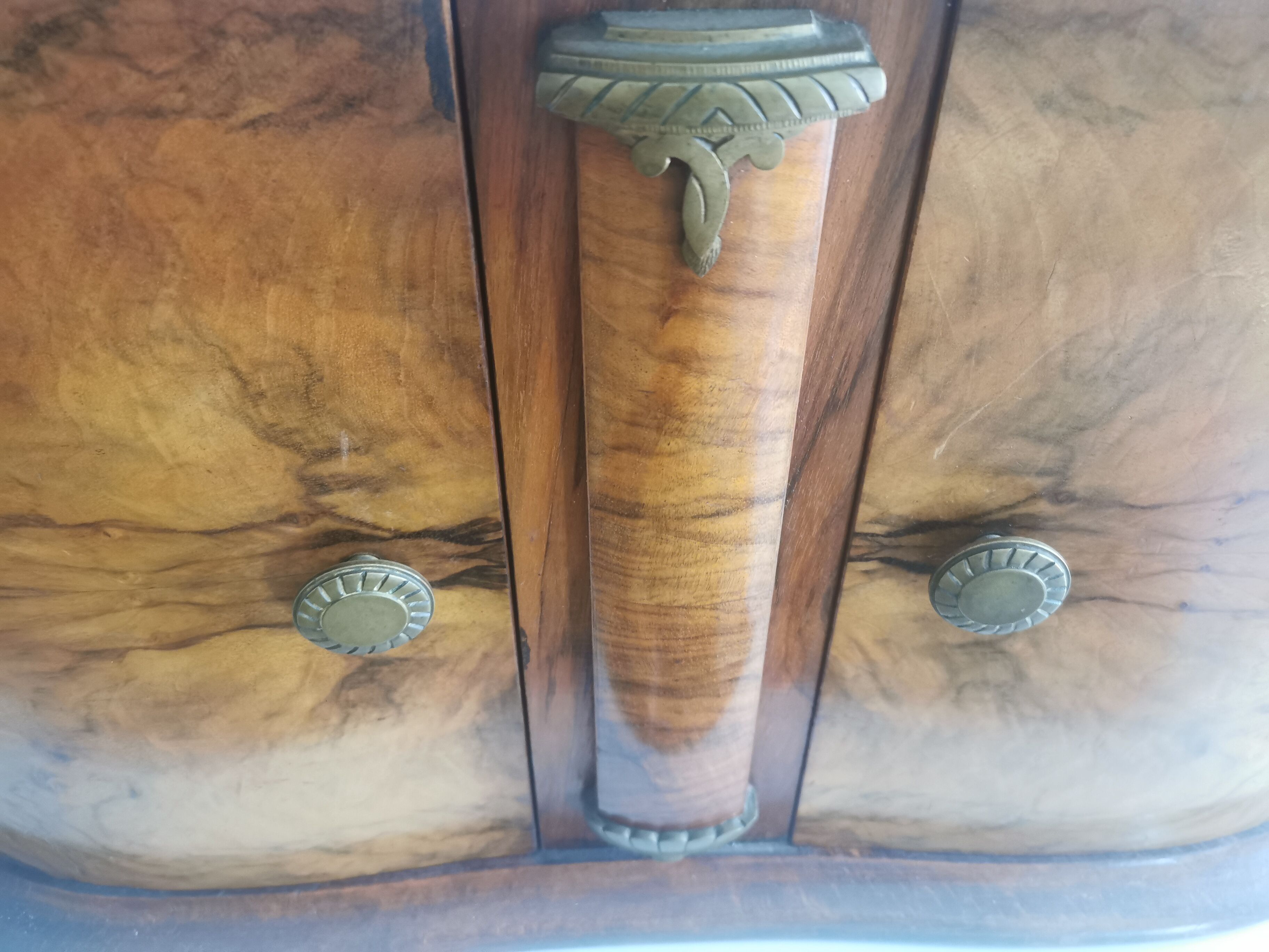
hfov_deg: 65.3
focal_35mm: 27
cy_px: 476
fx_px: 990
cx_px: 634
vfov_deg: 51.4
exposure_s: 1/50
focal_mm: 5.58
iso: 400
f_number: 1.8
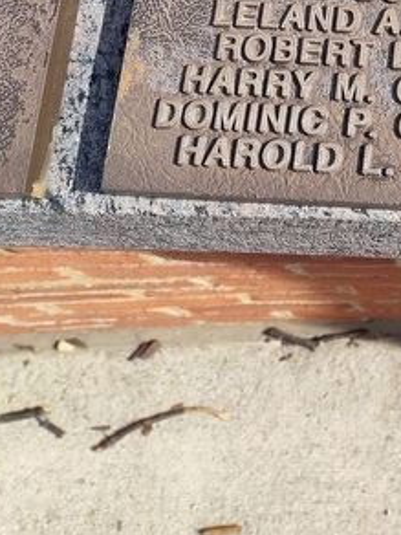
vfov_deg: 26.6
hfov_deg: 21.1
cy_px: -136
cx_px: 527
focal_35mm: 63
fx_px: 973
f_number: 1.8
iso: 100
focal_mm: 5.56
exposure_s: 1/753
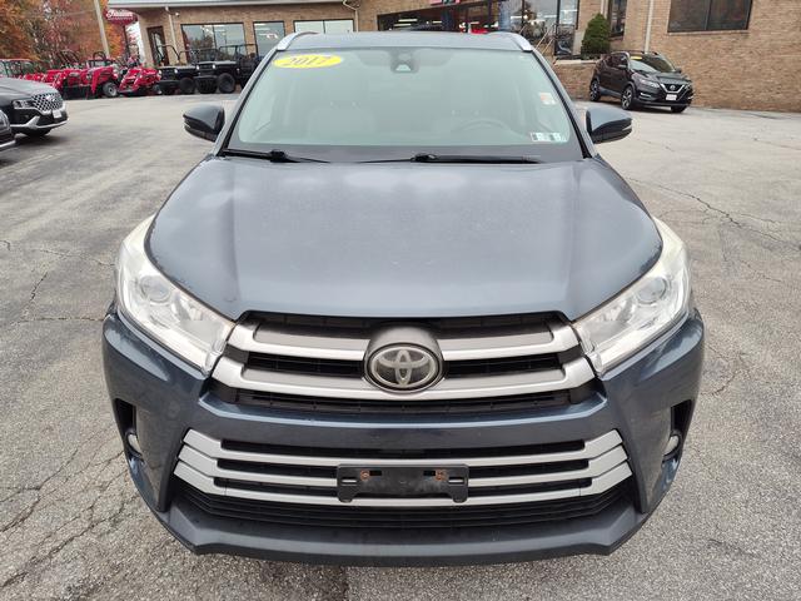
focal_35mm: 23
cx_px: 400
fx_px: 532
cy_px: 300
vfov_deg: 58.9
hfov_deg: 73.9
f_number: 1.88
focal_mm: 5.56
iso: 100
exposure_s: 1/153
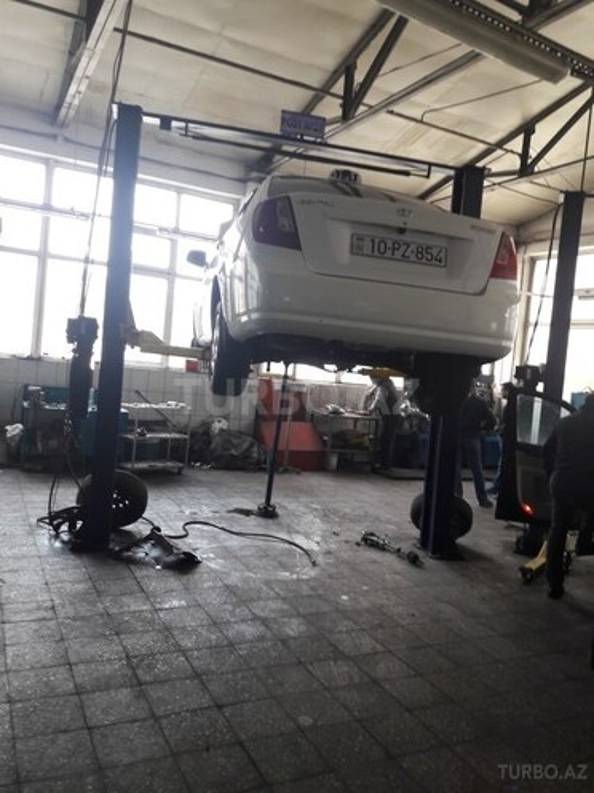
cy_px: 396
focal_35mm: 28
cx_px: 297
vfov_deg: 63.4
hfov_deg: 49.7
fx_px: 641
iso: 64
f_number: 1.9
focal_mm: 3.7
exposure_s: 1/50
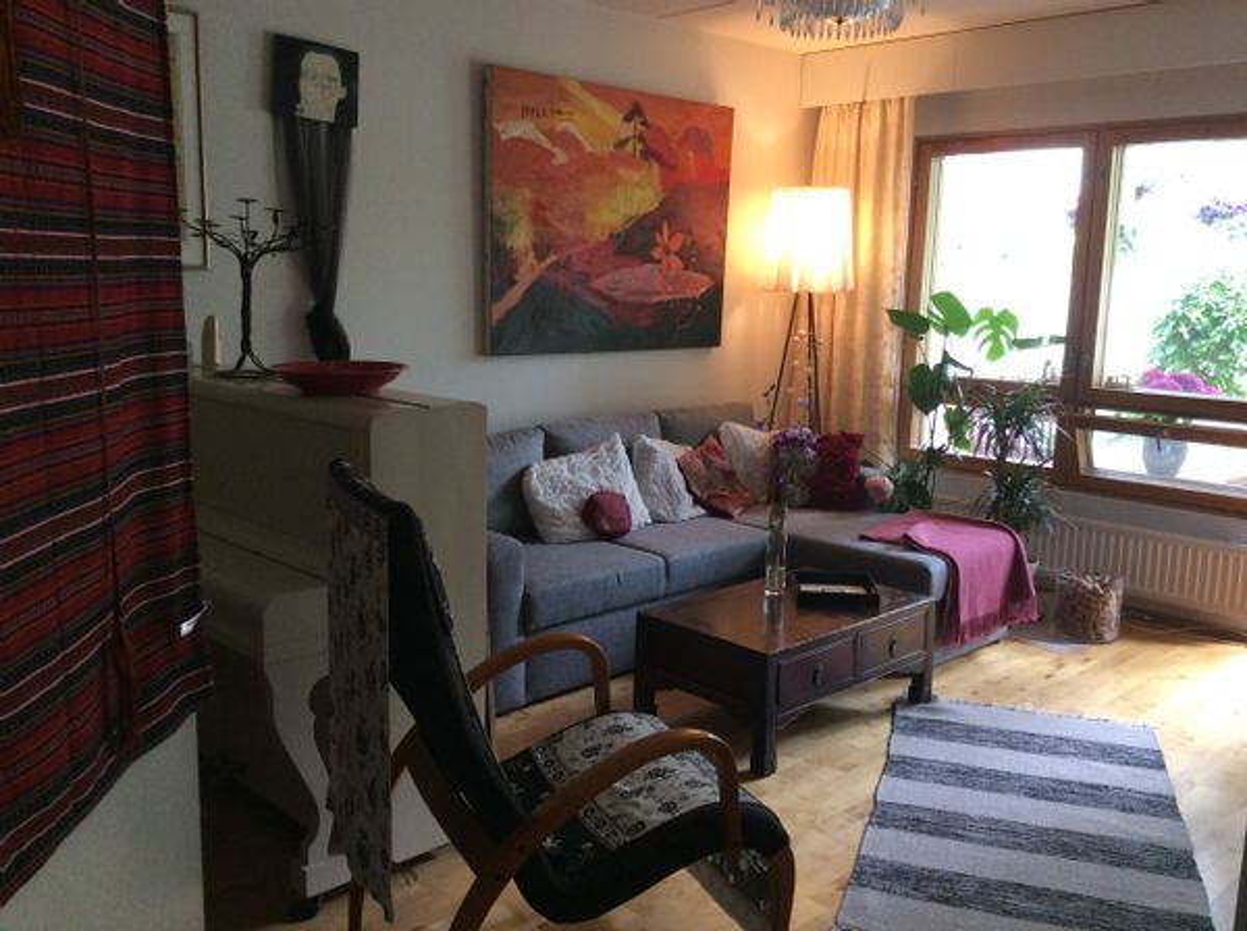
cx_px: 624
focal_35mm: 32
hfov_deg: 56.9
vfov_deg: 44.0
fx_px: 1151
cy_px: 466
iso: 125
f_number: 2.4
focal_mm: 3.3
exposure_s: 1/25
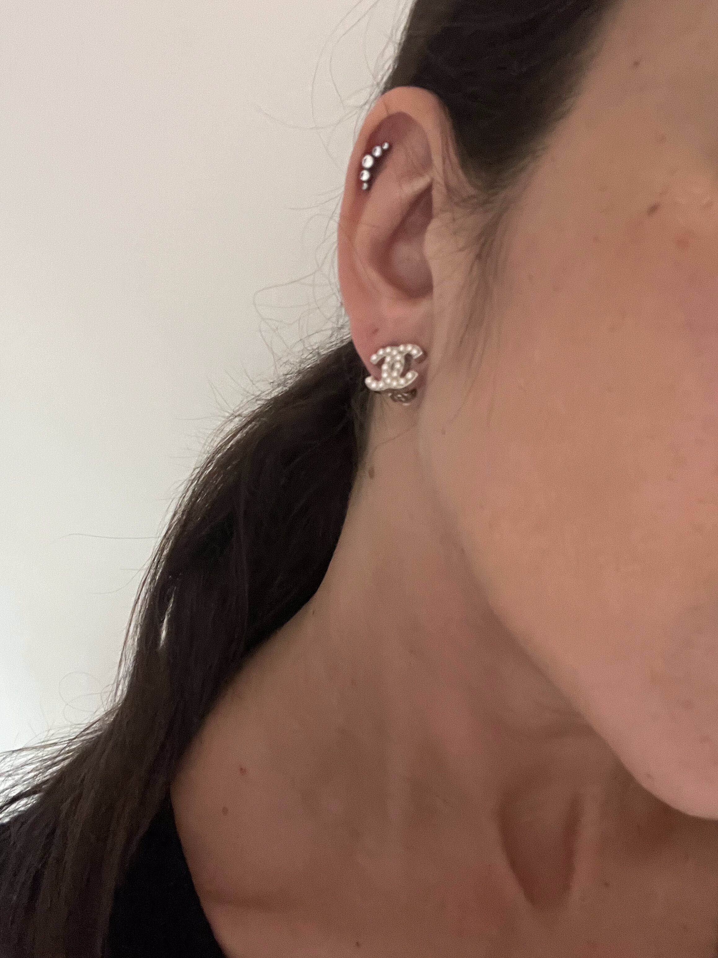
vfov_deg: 60.0
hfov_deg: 46.8
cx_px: 359
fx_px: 830
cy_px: 479
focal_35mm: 30
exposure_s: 1/23
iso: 800
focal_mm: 2.71
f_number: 2.2
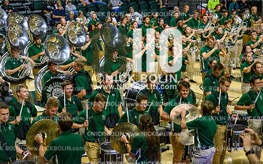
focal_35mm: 102
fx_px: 731
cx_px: 136
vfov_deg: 12.8
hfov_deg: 20.4
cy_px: 59
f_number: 4.5
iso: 3200
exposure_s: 1/800
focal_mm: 70
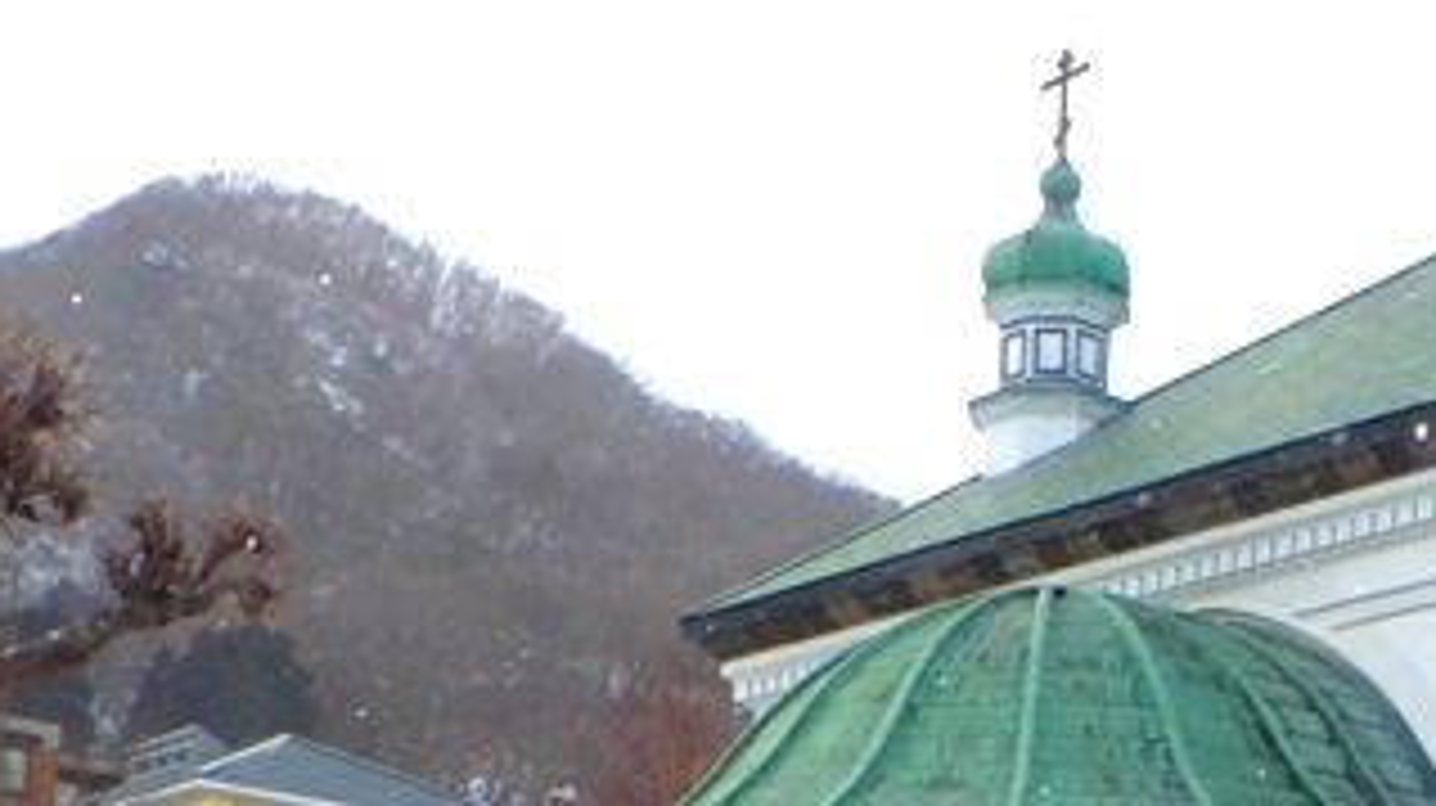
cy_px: 644
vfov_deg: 12.9
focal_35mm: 93
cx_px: 1427
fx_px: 3539
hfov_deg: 22.1
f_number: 5
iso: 250
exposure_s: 1/1500
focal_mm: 7.5
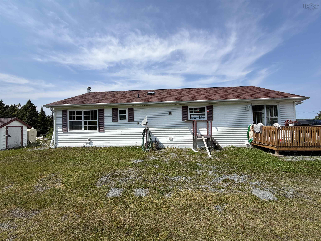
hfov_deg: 102.1
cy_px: 120
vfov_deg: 85.7
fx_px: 130
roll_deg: +1.0
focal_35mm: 14
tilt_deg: +1.9
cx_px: 160
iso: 20
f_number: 2.2
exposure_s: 1/1125
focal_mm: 2.22
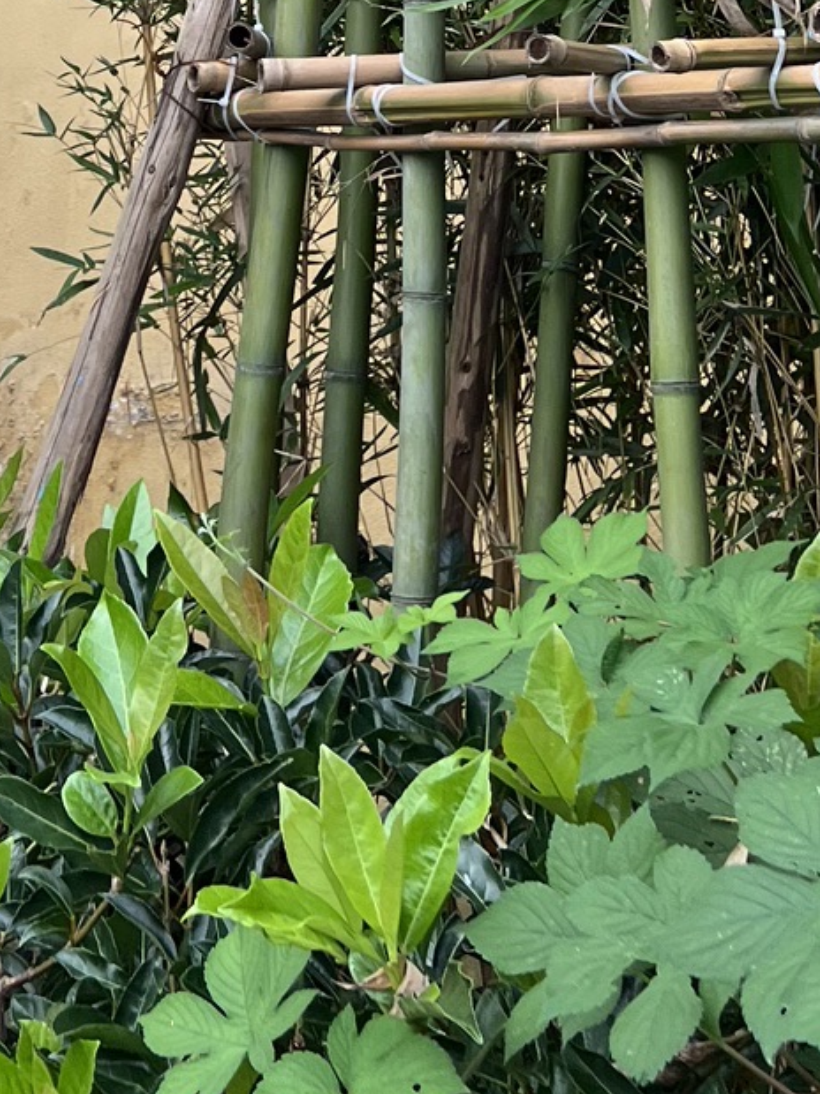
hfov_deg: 17.5
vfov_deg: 20.2
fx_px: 2654
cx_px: 283
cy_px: -520
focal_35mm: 84
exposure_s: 1/687
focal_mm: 5.7
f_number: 1.5
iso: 50
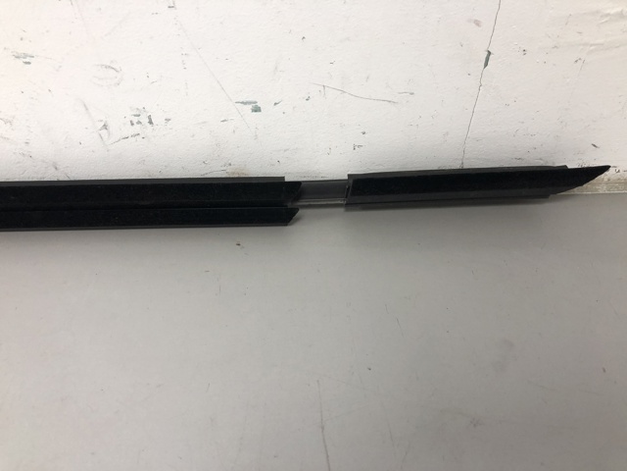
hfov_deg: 63.4
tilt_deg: -46.9
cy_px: 236
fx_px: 507
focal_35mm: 28
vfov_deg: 49.7
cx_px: 314
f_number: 1.8
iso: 32
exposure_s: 1/33
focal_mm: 4
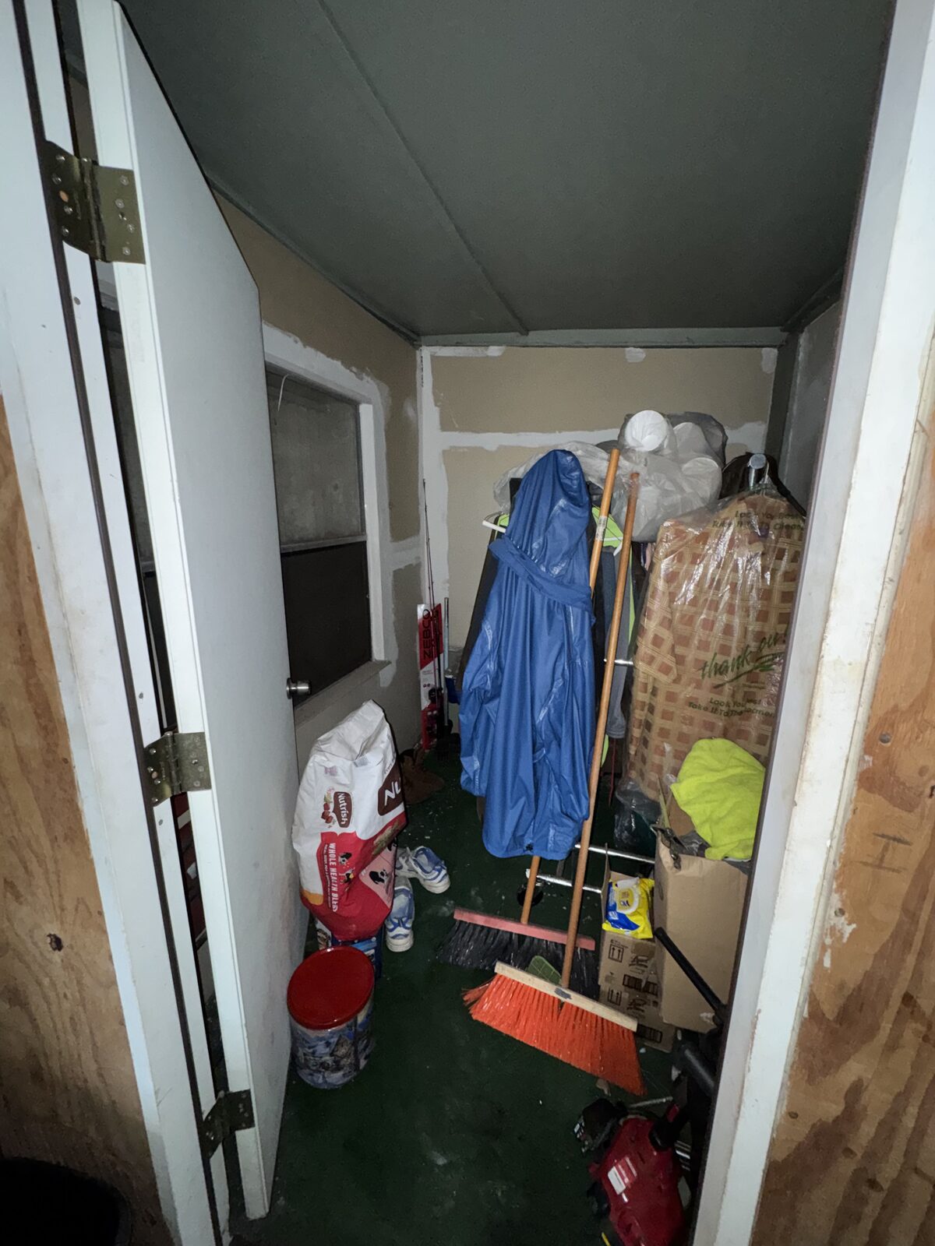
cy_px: 623
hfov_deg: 85.7
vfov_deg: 102.1
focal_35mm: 14
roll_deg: +0.8
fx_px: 504
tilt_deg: -13.2
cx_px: 468
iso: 320
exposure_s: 1/26
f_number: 2.2
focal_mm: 2.22
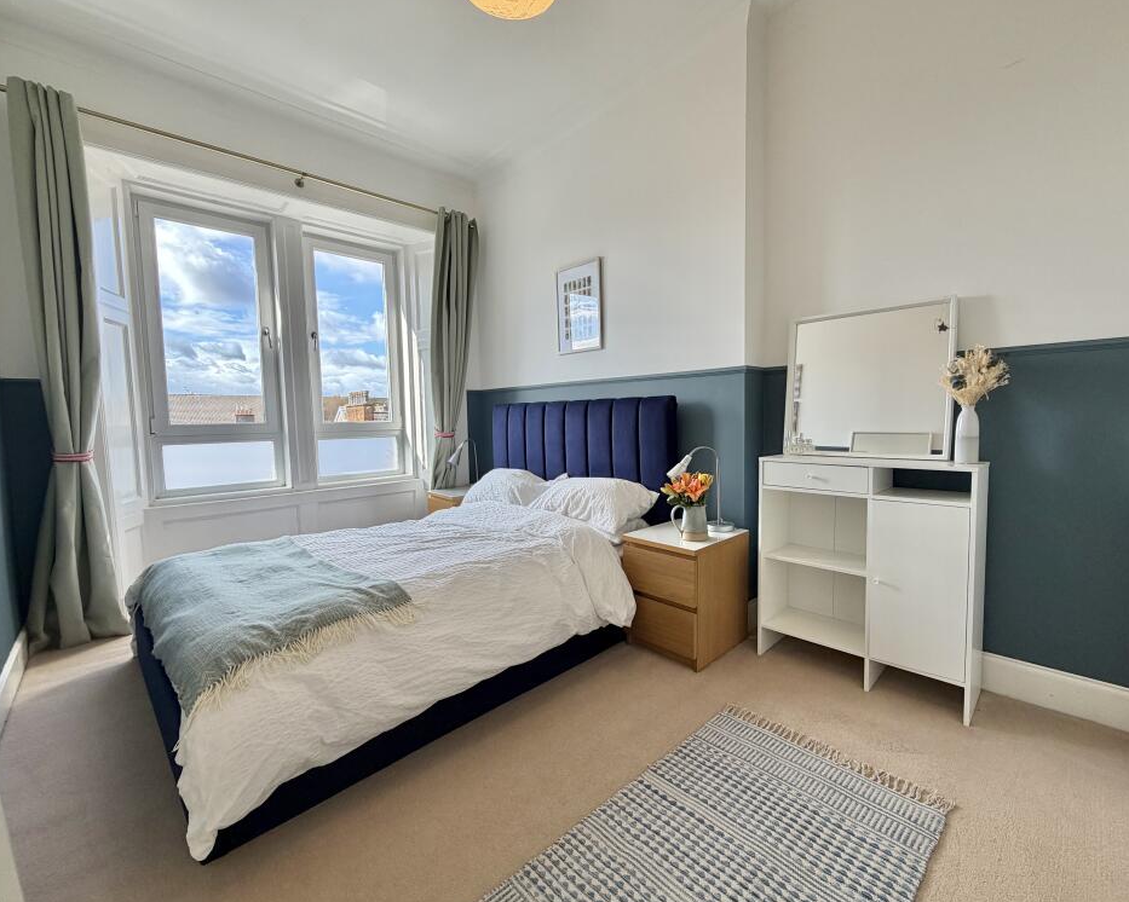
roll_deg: +1.4
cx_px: 589
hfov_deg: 96.7
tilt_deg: -4.5
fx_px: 501
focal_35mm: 15
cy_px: 450
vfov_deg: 84.0
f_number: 2.2
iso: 50
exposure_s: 1/121
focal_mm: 2.22
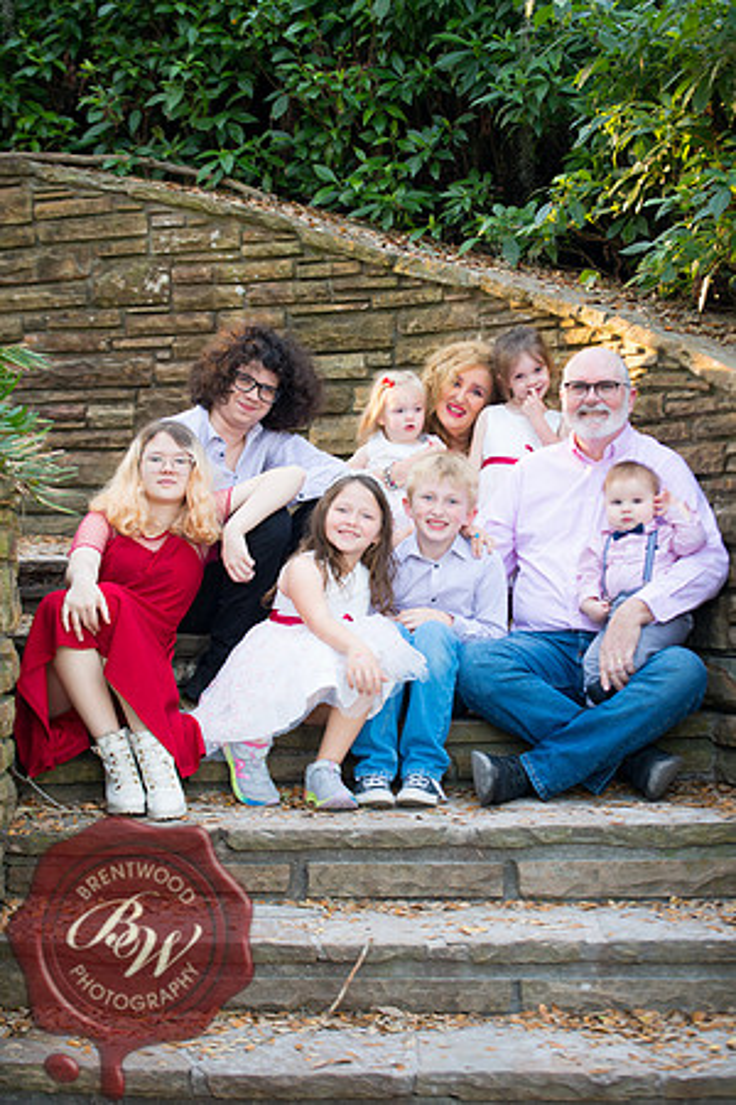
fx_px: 2146
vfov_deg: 28.8
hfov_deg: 19.5
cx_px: 368
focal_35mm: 70
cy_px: 552
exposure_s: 1/30
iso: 200
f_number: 2.8
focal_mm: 70
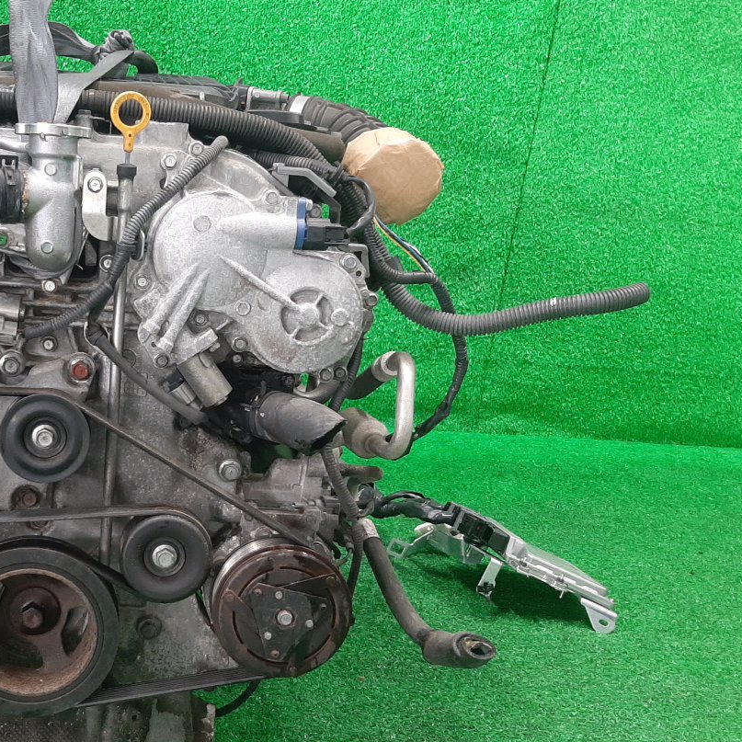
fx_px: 994
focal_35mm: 41
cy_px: 422
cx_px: 129
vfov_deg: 40.8
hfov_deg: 39.0
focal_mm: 3.93
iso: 151
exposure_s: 1/50
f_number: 1.7
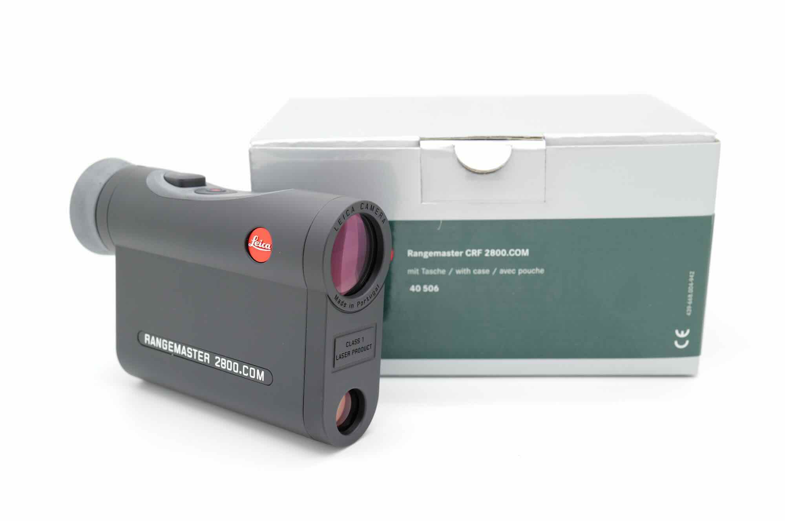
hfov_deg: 45.5
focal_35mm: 43
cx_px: 392
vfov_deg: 31.1
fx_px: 936
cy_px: 260
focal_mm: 43
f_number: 9
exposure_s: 1/60
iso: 800
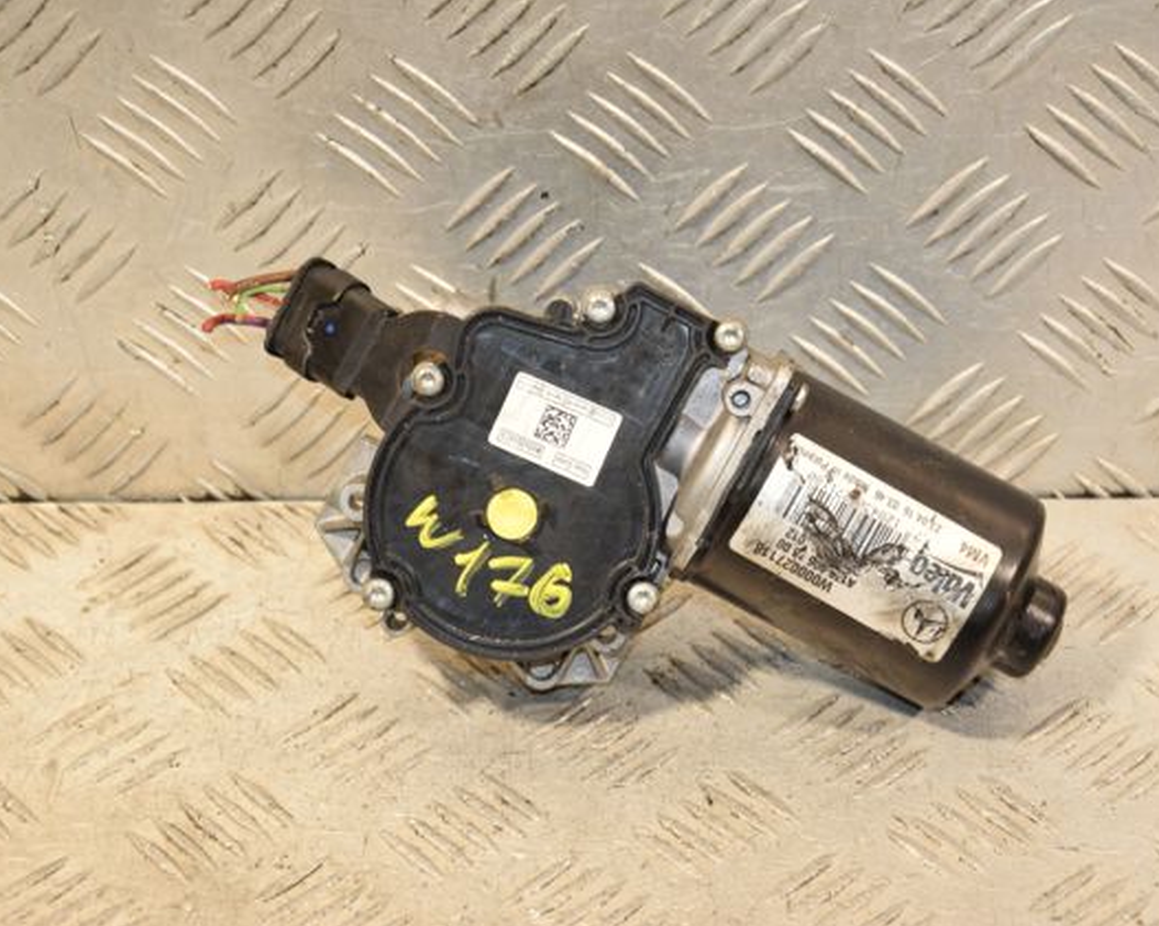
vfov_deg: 14.5
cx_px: 642
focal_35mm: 106
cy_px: 462
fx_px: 3634
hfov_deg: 18.1
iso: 800
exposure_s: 1/200
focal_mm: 62
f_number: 5.6
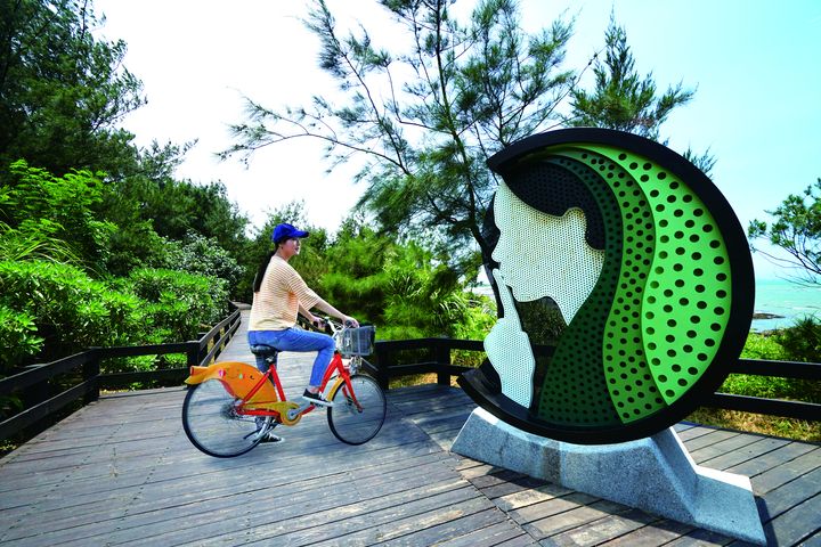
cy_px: 274
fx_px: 365
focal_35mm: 16
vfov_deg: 73.7
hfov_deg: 96.7
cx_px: 410
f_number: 8
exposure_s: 1/500
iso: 200
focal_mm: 16
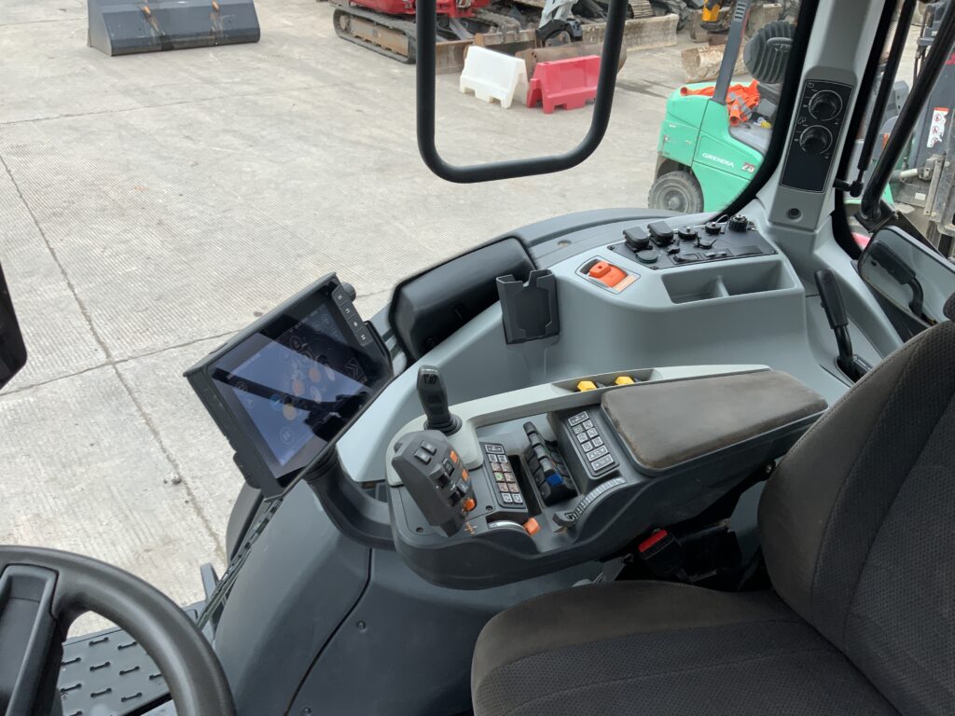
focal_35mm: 29
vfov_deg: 48.2
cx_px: 478
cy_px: 358
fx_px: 800
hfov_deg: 61.7
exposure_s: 1/242
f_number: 1.8
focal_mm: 3
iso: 16
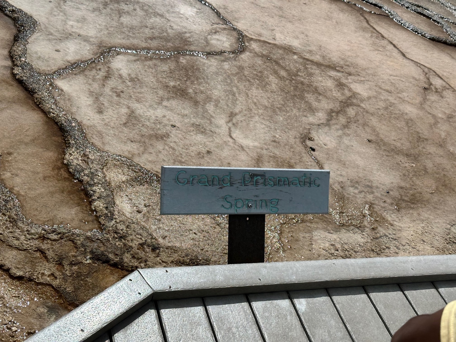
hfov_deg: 39.7
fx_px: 632
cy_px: 171
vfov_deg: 30.3
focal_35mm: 48
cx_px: 228
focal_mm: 6.86
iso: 64
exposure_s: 1/8197
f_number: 1.78
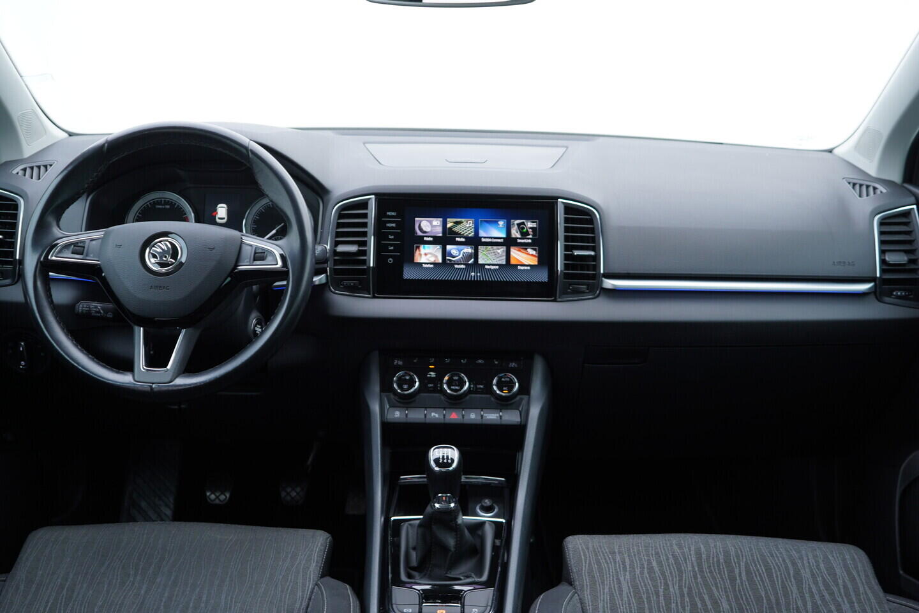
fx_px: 919
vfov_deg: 36.9
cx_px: 460
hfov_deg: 53.1
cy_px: 306
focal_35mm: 36
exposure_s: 1/40
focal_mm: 24
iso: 160
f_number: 2.8
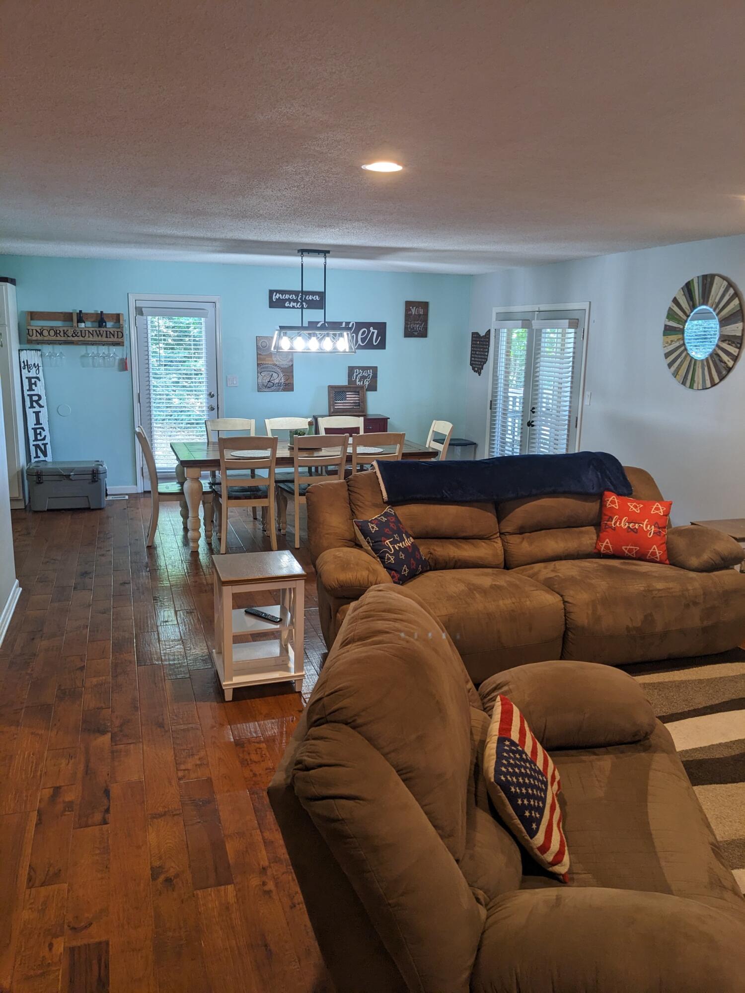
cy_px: 496
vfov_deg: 65.3
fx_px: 775
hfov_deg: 51.4
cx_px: 372
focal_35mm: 27
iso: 58
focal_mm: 4.38
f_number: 1.73
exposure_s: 1/30
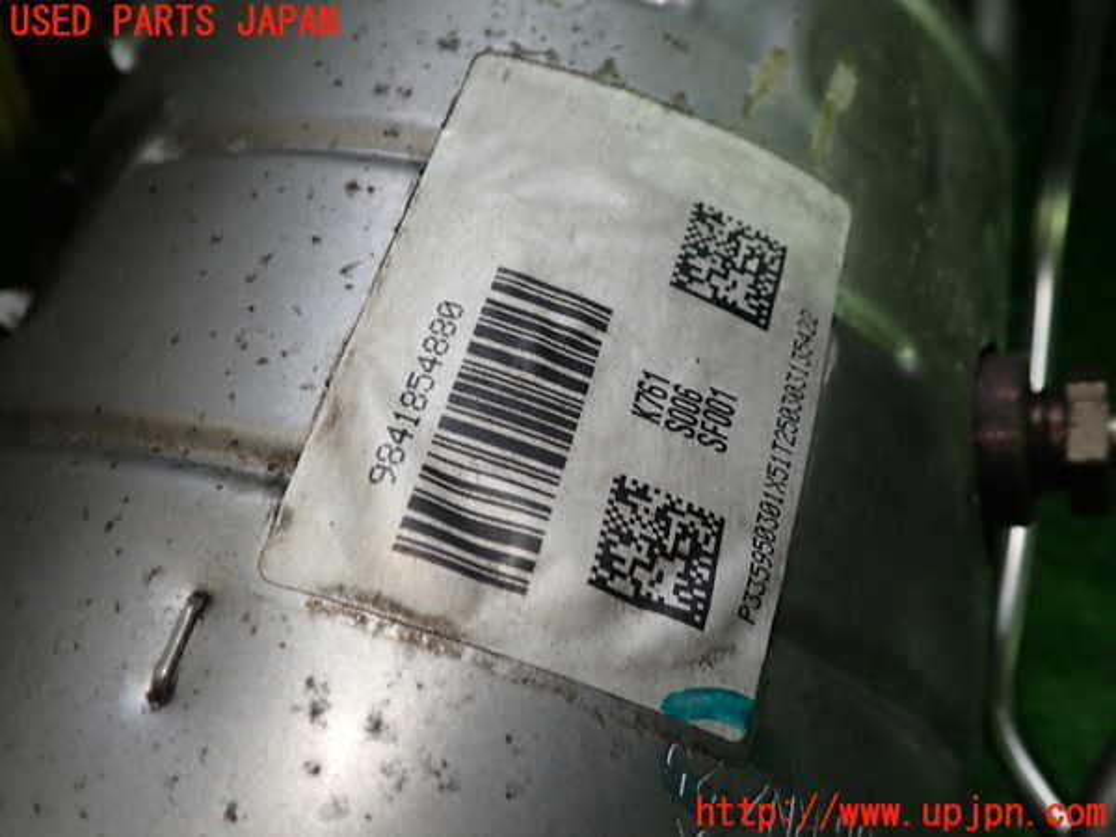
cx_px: 558
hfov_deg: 60.0
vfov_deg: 46.8
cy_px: 418
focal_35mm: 30
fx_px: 967
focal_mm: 5.4
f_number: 2.3
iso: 100
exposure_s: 1/80
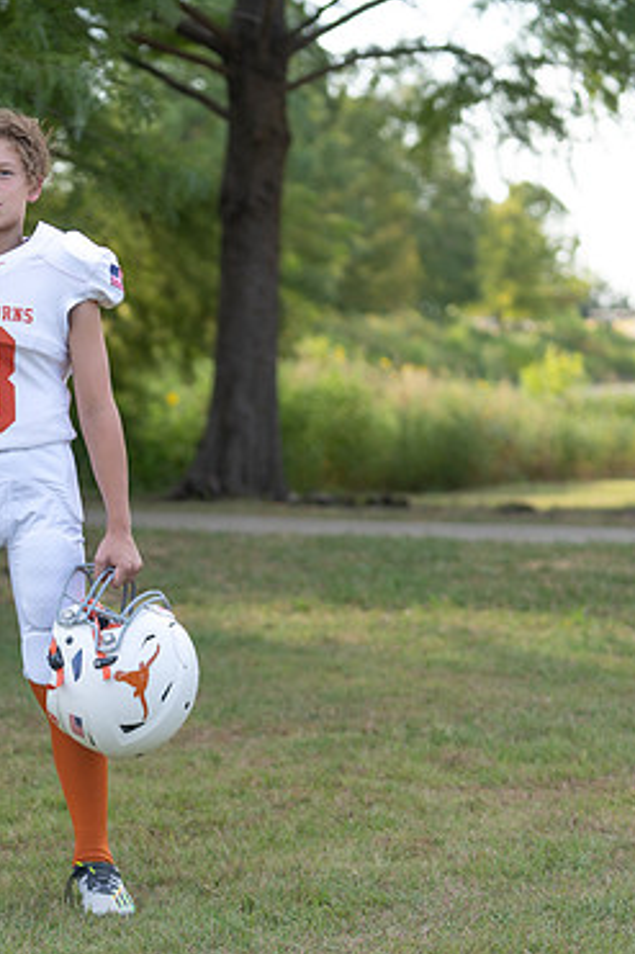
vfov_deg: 16.9
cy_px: 511
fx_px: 3204
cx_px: 21
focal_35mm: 121
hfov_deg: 11.2
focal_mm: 72
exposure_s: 1/400
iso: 100
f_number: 2.8
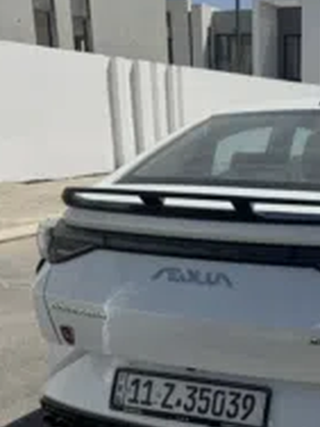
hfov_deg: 26.7
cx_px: 334
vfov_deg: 36.5
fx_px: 629
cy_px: 327
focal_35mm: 51
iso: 80
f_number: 1.78
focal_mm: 6.76
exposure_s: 1/9009
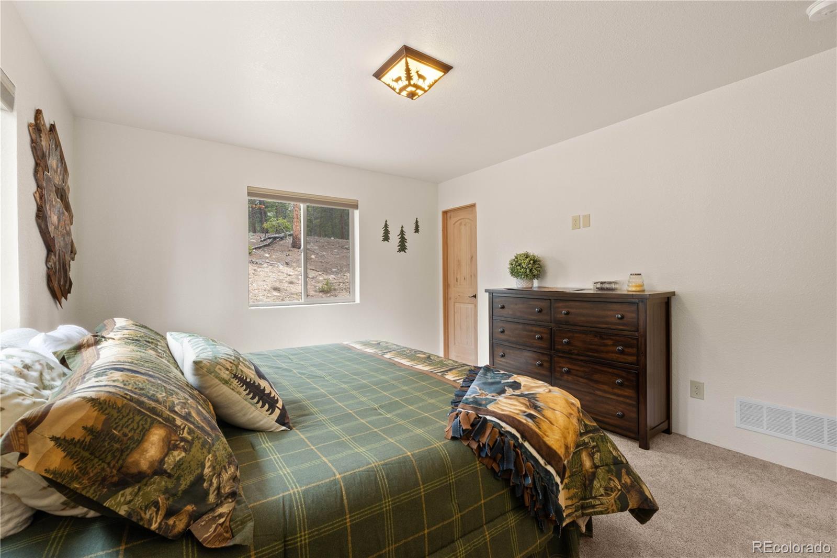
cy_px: 279
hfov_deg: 100.4
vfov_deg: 77.3
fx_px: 349
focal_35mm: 15
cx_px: 418
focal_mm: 10
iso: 200
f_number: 10
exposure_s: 1/1.25
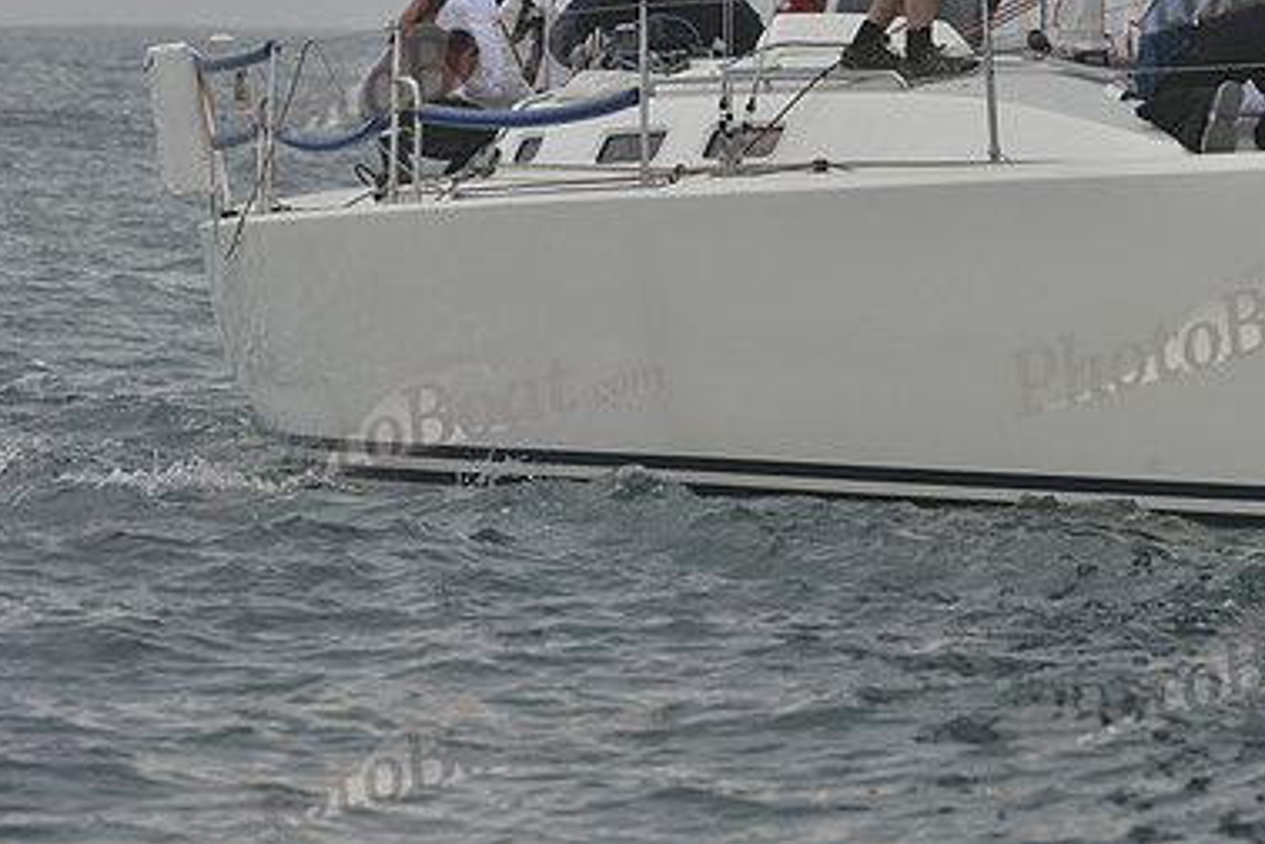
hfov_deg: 6.7
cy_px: 203
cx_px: 840
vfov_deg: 4.5
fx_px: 10787
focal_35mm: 307
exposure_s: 1/800
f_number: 7.1
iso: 280
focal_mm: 200
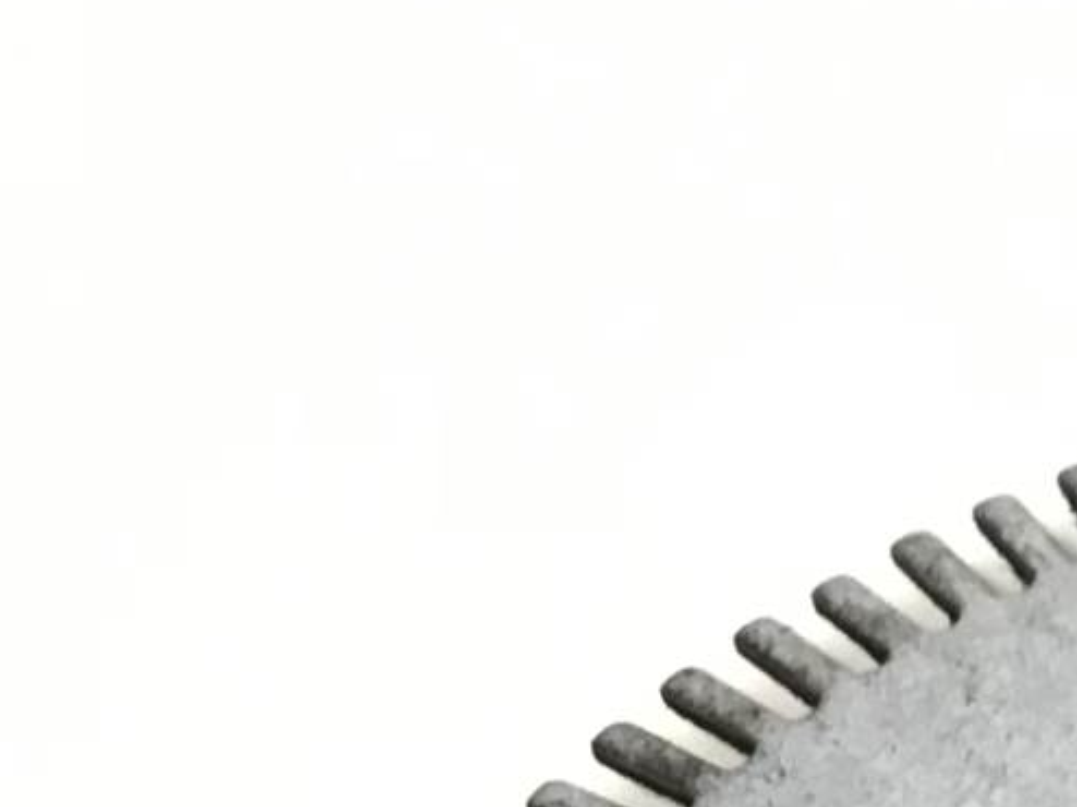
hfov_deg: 14.5
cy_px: 1489
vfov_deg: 10.9
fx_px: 3949
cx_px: 1608
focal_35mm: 127
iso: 32
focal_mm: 3.3
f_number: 2.4
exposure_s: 1/40
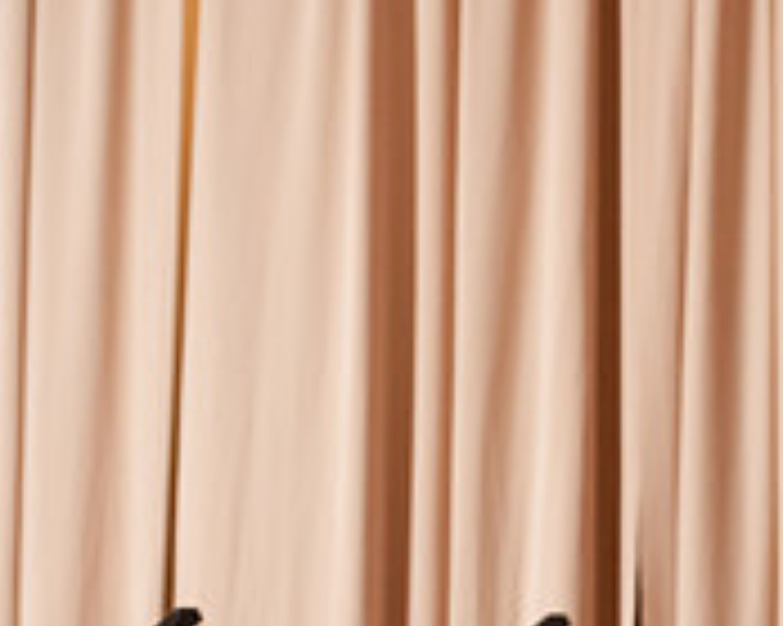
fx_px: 5813
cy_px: 561
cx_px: 1053
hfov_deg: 7.6
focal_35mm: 251
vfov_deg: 6.1
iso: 2000
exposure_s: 1/160
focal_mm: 80
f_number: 3.5
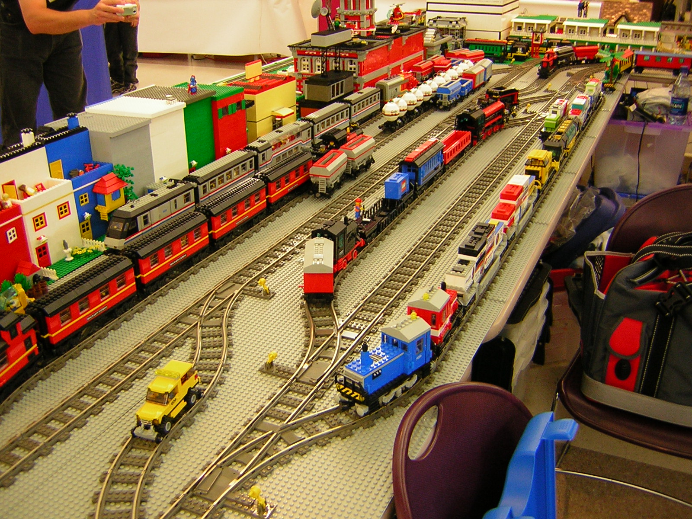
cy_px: 260
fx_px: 720
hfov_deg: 51.4
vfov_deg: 39.7
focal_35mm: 36
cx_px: 346
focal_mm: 4.7
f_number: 2.6
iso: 76
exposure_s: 1/5.6
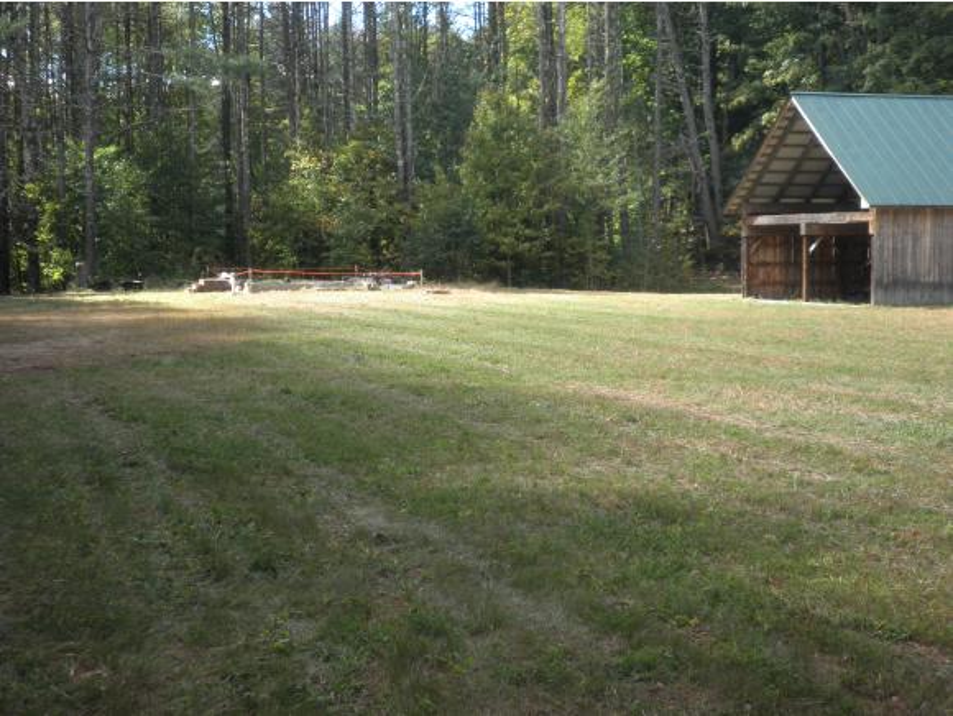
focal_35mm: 51
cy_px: 358
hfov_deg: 37.5
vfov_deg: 28.6
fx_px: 1405
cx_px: 476
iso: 64
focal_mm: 9
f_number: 3.8
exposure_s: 1/100
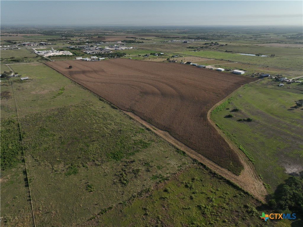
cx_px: 152
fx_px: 210
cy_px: 114
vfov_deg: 56.8
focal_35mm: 24
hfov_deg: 71.6
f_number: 2.8
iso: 200
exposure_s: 1/5000
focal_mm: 12.29
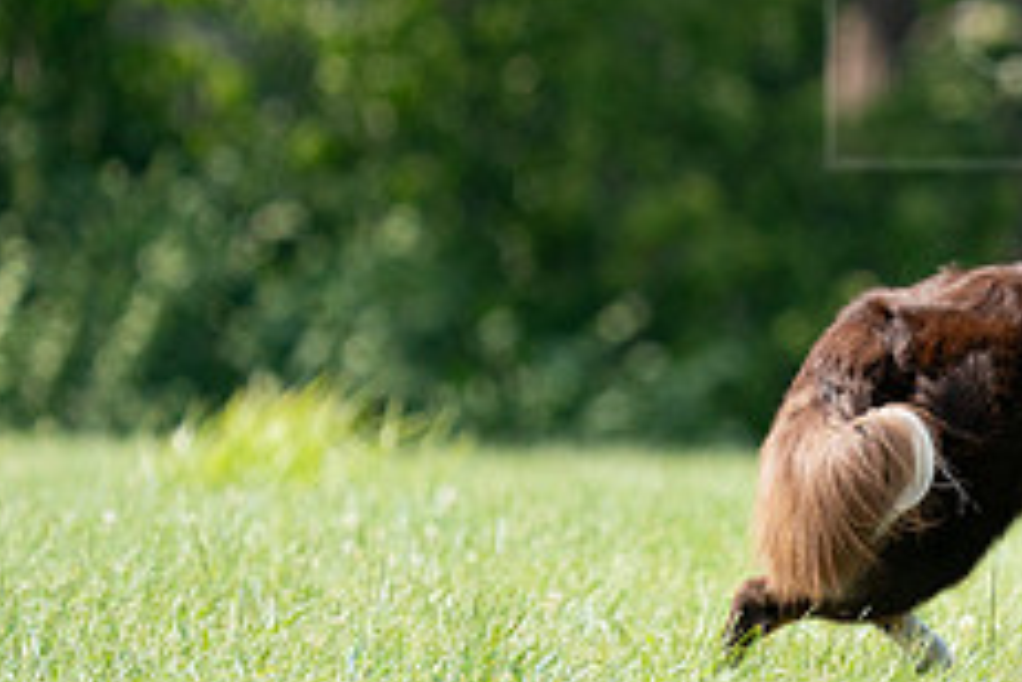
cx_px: 1248
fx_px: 26456
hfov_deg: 2.2
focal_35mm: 932
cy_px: 100
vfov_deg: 1.5
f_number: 6.3
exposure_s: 1/4000
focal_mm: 371
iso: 2000
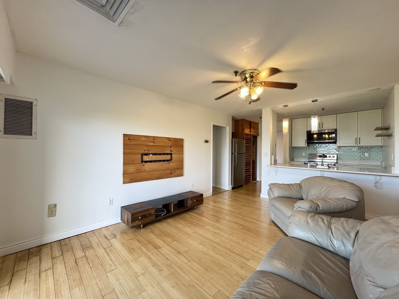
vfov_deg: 89.9
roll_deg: -0.4
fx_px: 150
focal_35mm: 13
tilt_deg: -0.1
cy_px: 150
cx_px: 200
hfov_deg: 106.2
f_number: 1.8
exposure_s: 1/120
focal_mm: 1.57
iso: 125
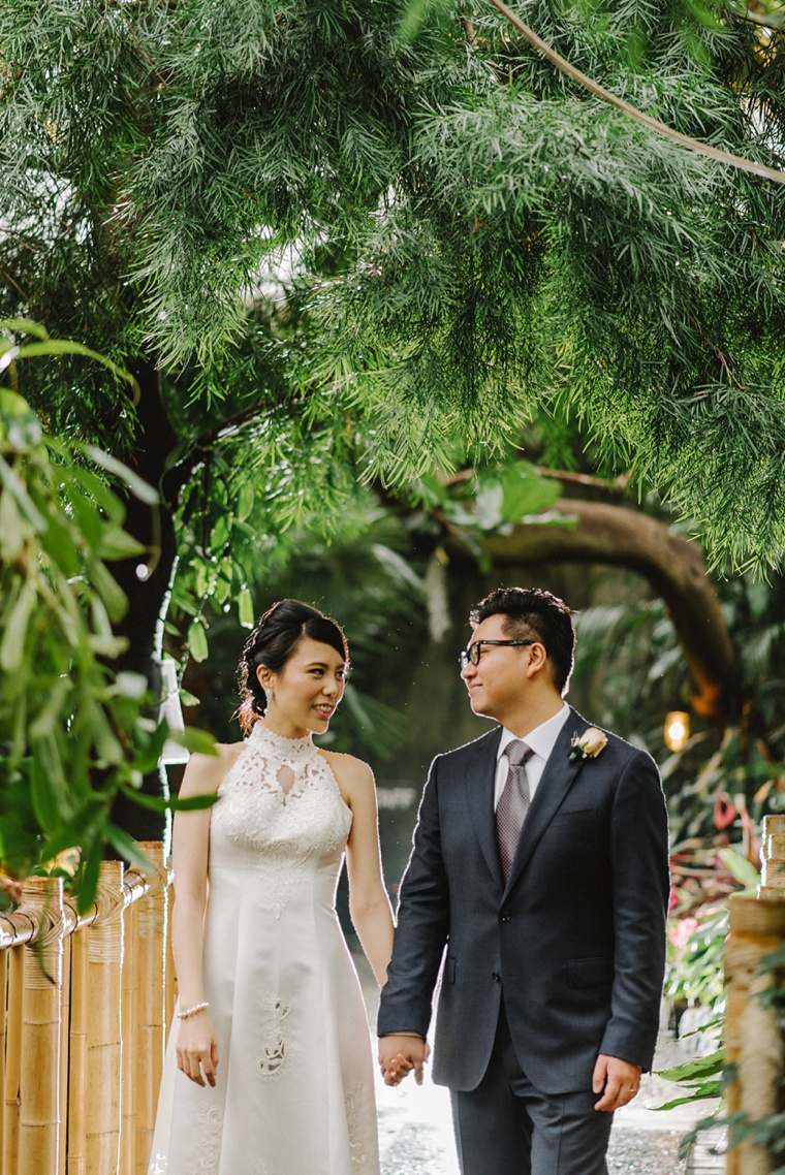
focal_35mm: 85
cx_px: 392
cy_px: 588
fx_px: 2777
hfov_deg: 16.1
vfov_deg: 23.9
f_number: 2
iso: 200
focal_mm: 85
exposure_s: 1/80
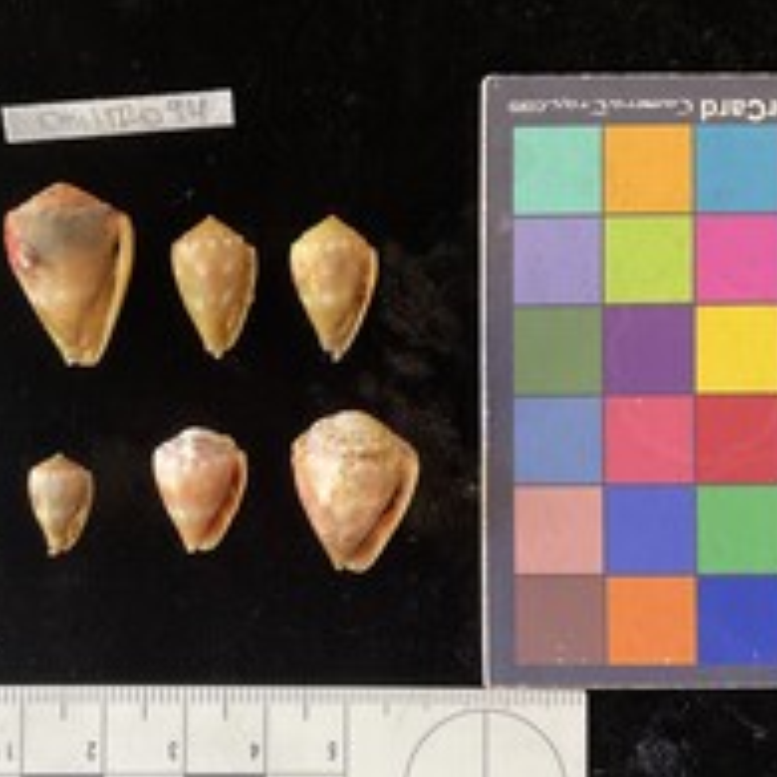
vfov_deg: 36.7
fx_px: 1168
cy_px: 448
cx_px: 287
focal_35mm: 46
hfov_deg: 36.6
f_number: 1.8
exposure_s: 1/60
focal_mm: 3
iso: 100
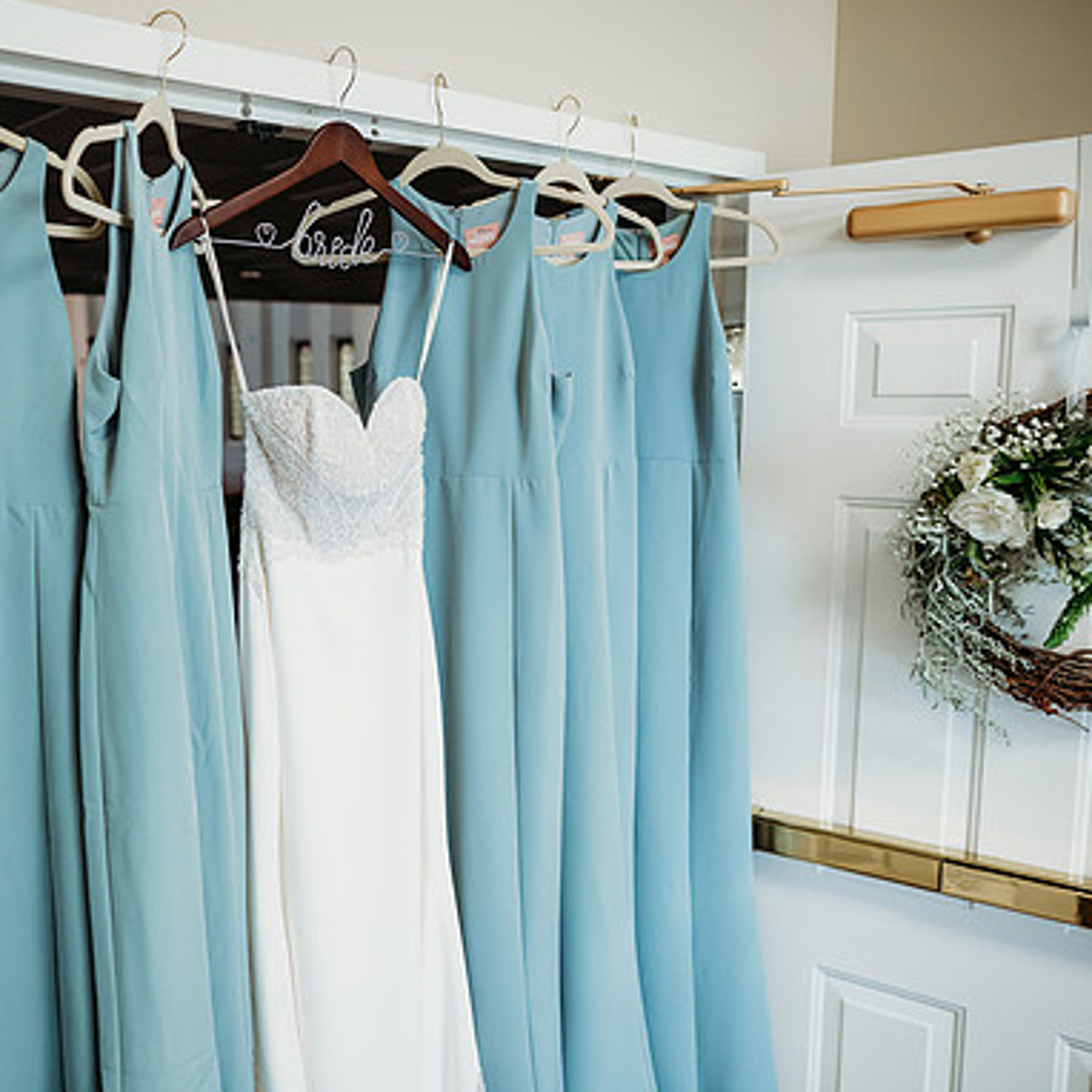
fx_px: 1106
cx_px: 323
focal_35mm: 31
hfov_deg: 51.1
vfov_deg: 52.5
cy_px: 545
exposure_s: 1/160
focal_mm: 24
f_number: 2.5
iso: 400
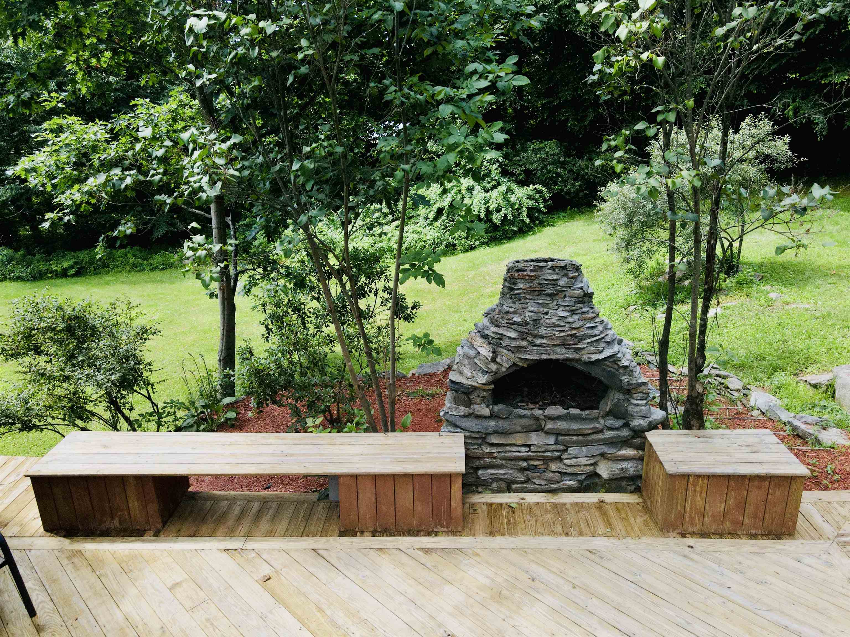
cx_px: 425
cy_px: 318
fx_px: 589
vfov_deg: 56.8
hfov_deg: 71.6
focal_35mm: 24
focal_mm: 4.5
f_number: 2.8
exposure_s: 1/12.5
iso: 560
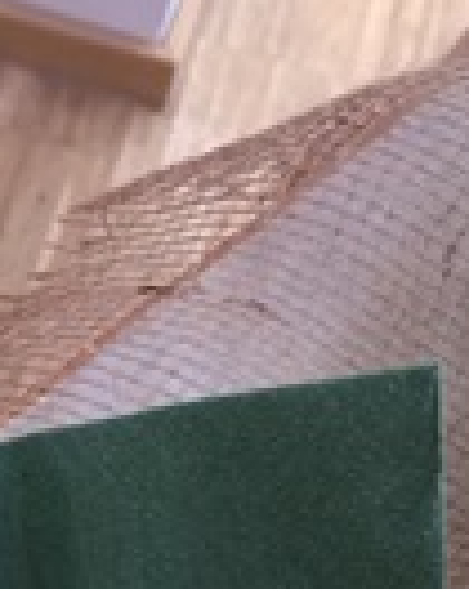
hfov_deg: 13.0
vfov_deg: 15.7
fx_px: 1915
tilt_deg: -64.2
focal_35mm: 110
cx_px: -295
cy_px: 946
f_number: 2.2
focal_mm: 4.15
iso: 50
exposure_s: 1/15
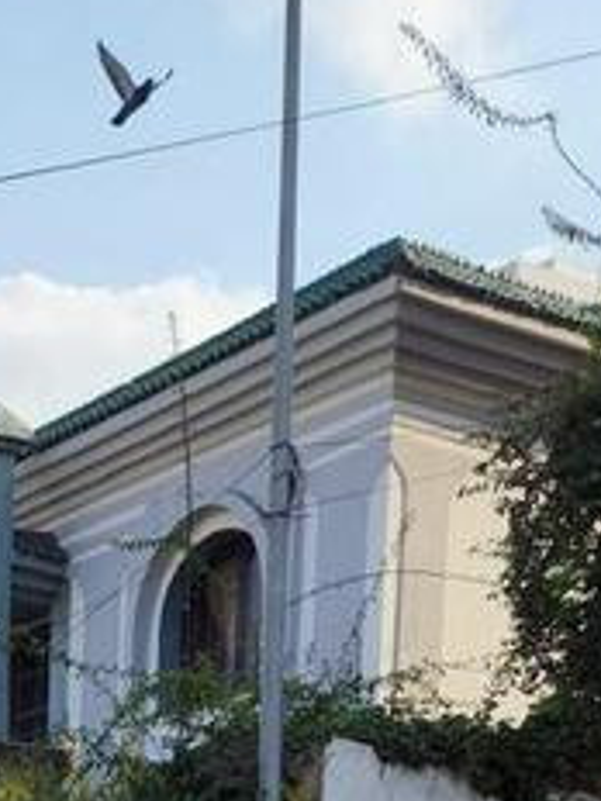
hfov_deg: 15.9
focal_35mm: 86
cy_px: 1452
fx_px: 1991
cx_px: -276
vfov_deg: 18.0
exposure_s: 1/556
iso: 12
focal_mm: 6.4
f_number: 1.8
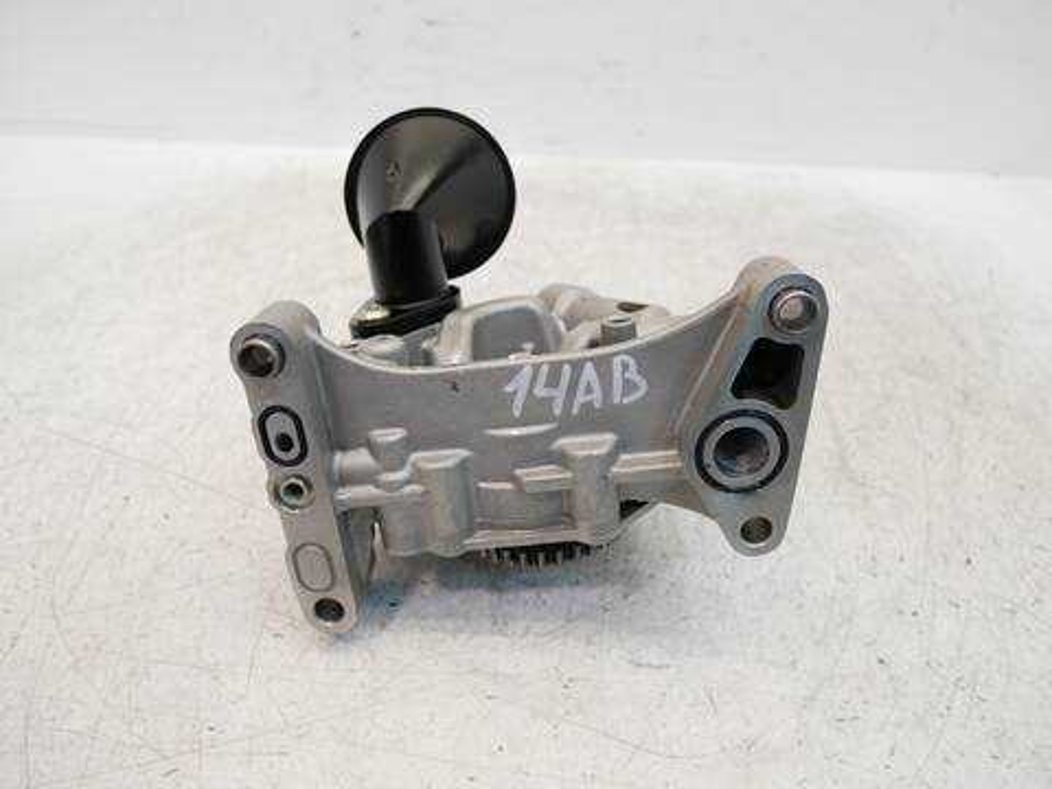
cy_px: 394
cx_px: 526
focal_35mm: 24
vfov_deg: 56.8
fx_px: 729
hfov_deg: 71.6
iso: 400
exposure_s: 1/60
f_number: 3.5
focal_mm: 12
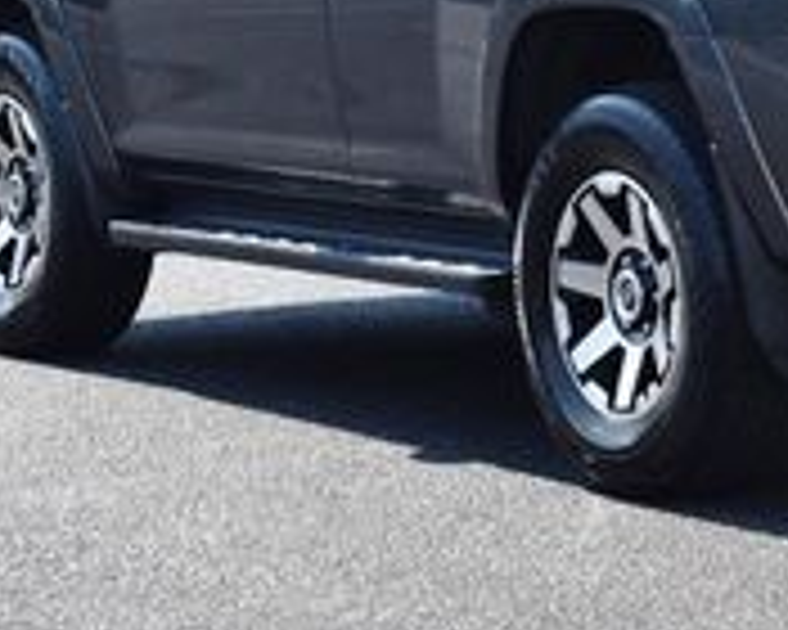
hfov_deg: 9.3
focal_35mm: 206
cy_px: -295
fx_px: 4804
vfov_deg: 7.4
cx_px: 892
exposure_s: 1/250
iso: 110
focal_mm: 40
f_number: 8
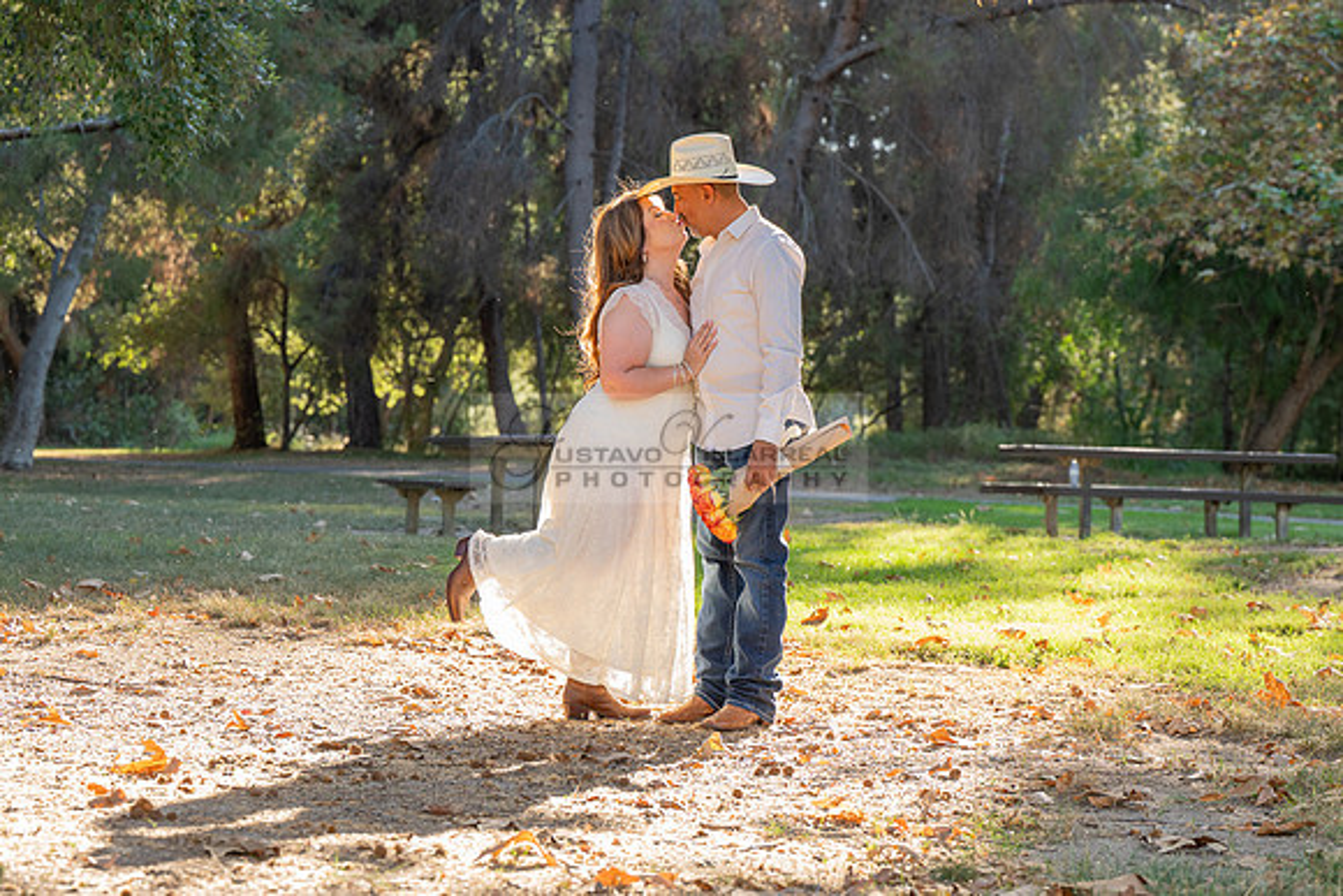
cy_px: 337
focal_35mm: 98
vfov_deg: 13.9
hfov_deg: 20.8
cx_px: 735
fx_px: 3665
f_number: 4
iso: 200
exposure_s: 1/200
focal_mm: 70
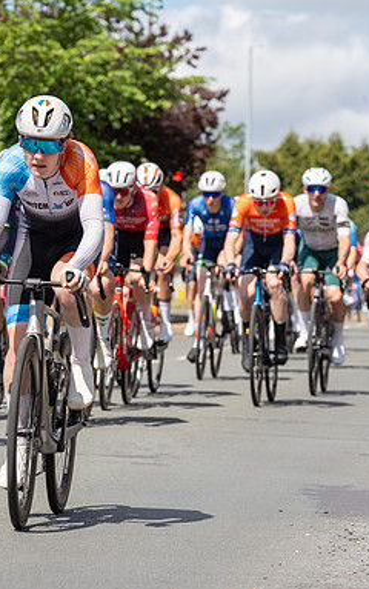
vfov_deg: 9.0
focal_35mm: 233
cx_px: 11
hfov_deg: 5.6
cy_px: 229
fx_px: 3742
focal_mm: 124
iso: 250
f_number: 5.6
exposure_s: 1/1000
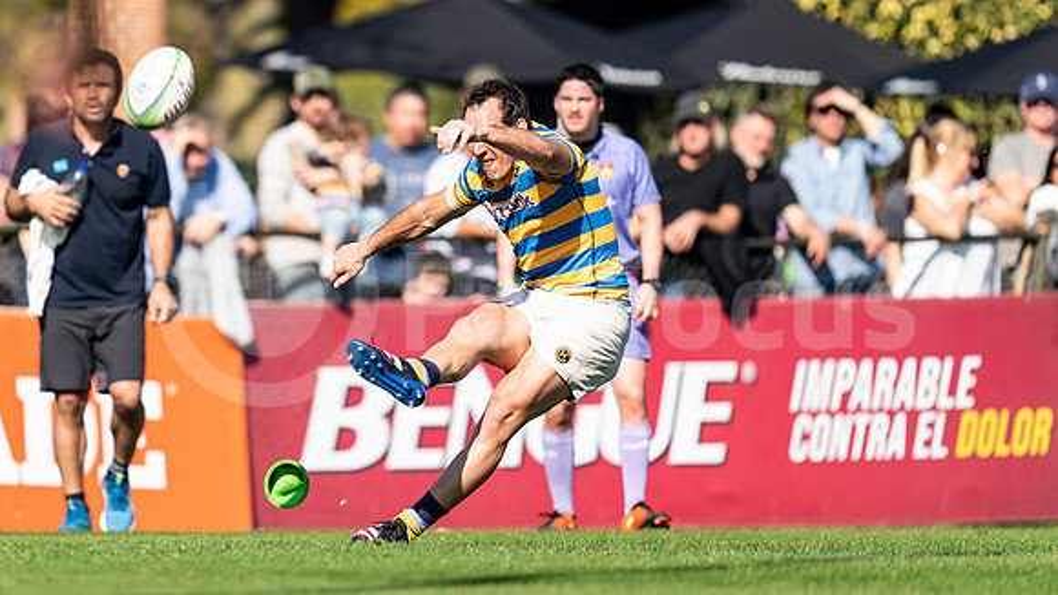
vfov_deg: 1.9
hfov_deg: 3.4
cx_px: 262
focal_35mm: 631
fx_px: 17688
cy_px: 175
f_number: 2.8
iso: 100
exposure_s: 1/1250
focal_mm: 400
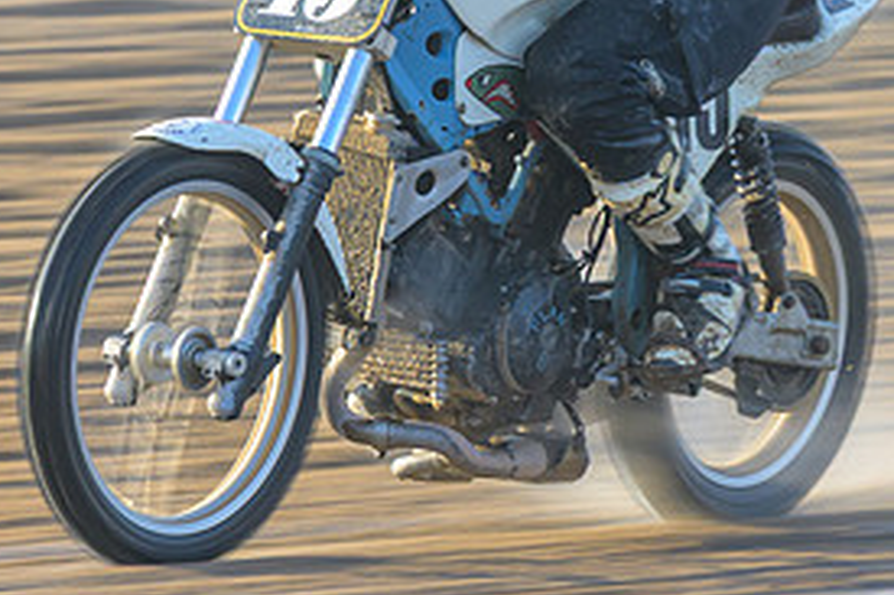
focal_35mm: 757
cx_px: 259
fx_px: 18787
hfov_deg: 2.7
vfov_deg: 1.8
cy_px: 52
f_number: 8
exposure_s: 1/125
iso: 160
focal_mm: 185
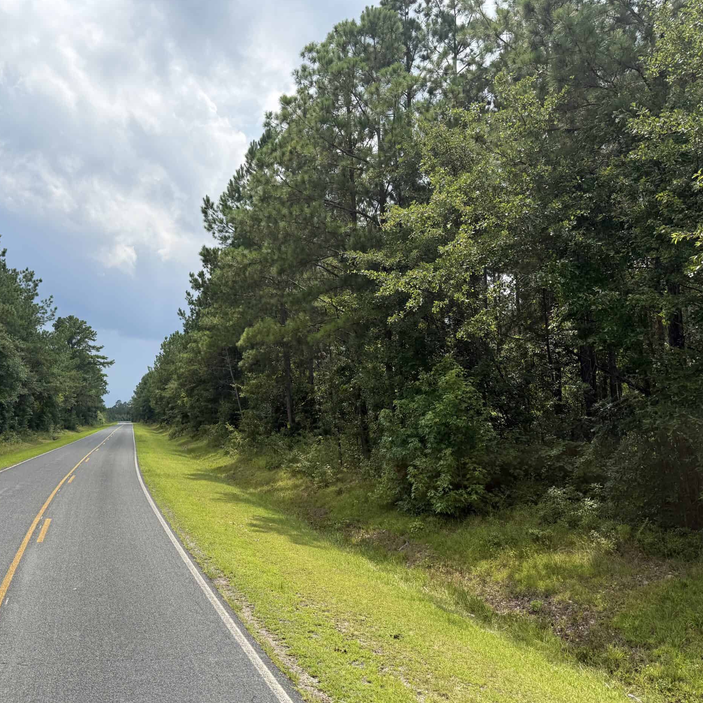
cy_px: 358
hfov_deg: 54.7
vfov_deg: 55.6
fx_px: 666
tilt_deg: +4.9
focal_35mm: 29
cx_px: 247
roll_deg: +2.0
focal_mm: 6.76
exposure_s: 1/4673
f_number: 1.78
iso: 100
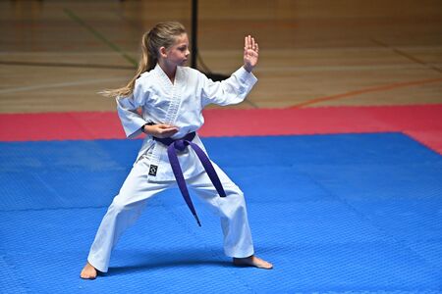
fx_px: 2455
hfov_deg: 10.3
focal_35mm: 200
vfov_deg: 6.9
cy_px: 147
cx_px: 221
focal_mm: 200
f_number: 2.8
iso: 2000
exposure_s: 1/5000
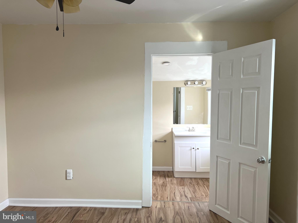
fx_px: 224
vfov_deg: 53.1
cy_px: 112
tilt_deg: -2.7
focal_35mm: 26
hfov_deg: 67.3
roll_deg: +0.0
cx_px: 149
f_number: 1.5
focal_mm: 5.7
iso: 125
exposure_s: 1/121
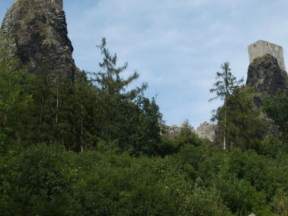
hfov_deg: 23.8
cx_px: 156
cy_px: 72
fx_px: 682
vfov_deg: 17.9
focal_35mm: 82
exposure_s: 1/750
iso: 50
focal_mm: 10.3
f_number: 3.6
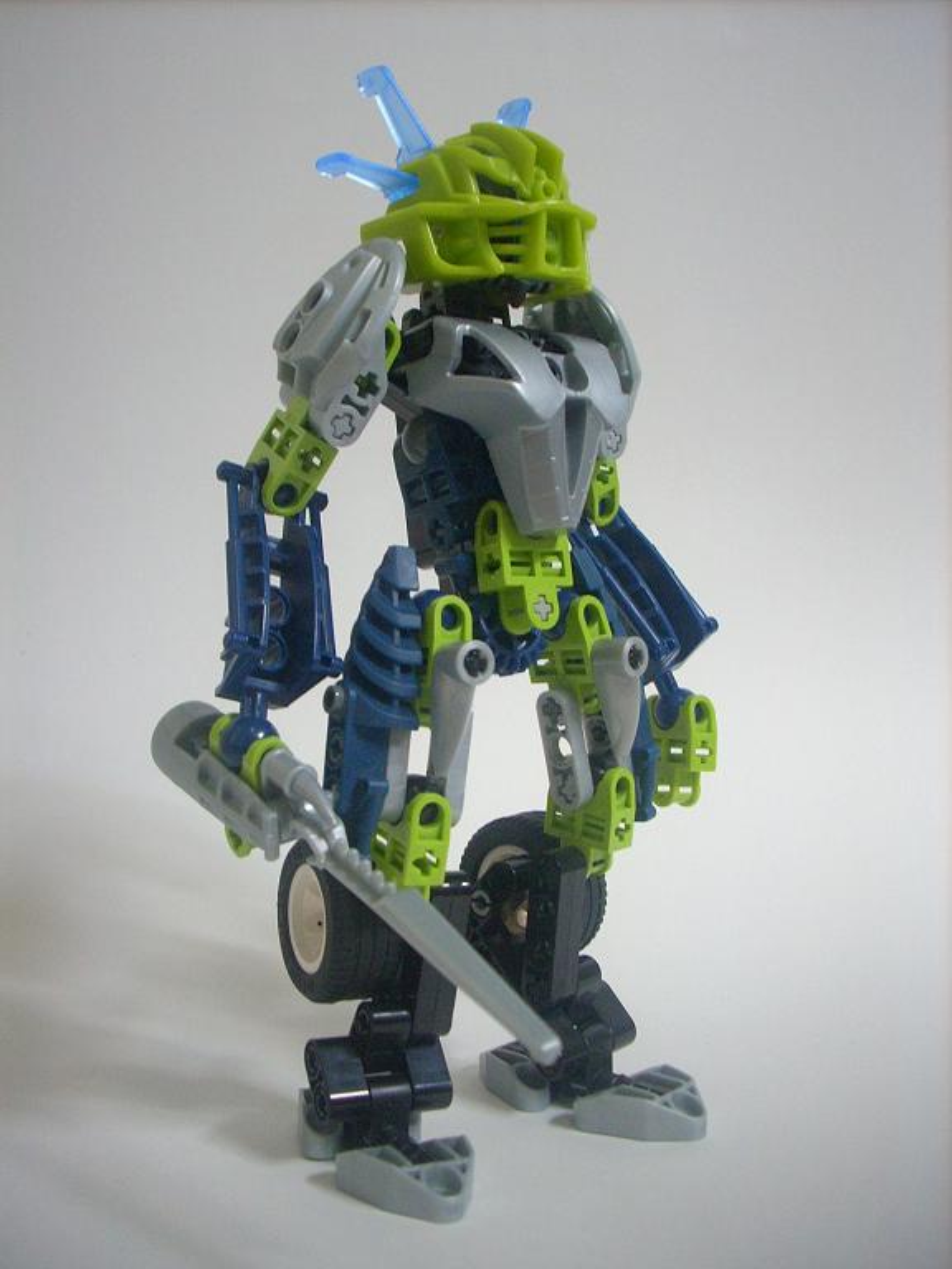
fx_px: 1357
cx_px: 476
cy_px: 634
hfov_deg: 38.7
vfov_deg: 50.1
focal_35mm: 37
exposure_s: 1/19.5
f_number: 2.8
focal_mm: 6.2
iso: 200
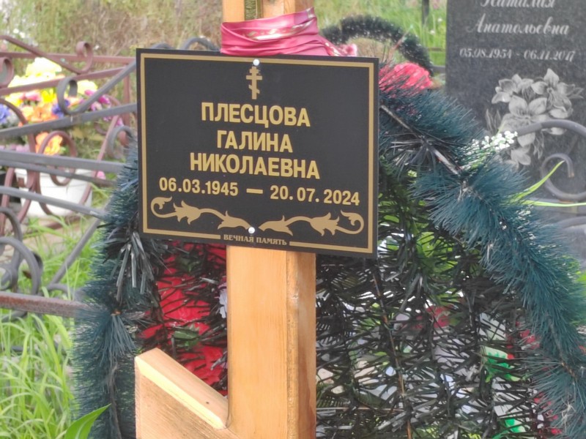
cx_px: 293
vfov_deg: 14.2
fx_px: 1761
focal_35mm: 104
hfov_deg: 18.9
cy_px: 220
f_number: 1.9
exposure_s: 1/200
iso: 100
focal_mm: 5.52
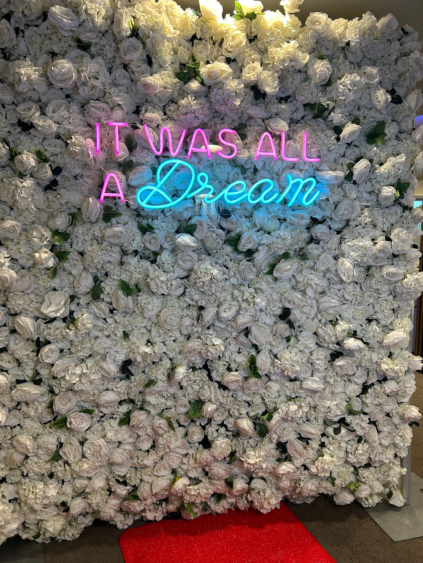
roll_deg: +0.2
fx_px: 424
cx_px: 212
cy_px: 282
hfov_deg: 53.1
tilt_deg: -5.3
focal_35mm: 26
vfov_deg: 67.3
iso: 100
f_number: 1.5
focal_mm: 5.7
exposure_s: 1/92
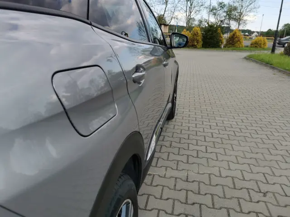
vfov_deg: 51.4
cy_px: 108
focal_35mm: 27
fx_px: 226
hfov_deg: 65.3
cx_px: 145
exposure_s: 1/1379
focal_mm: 5.56
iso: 50
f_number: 1.6
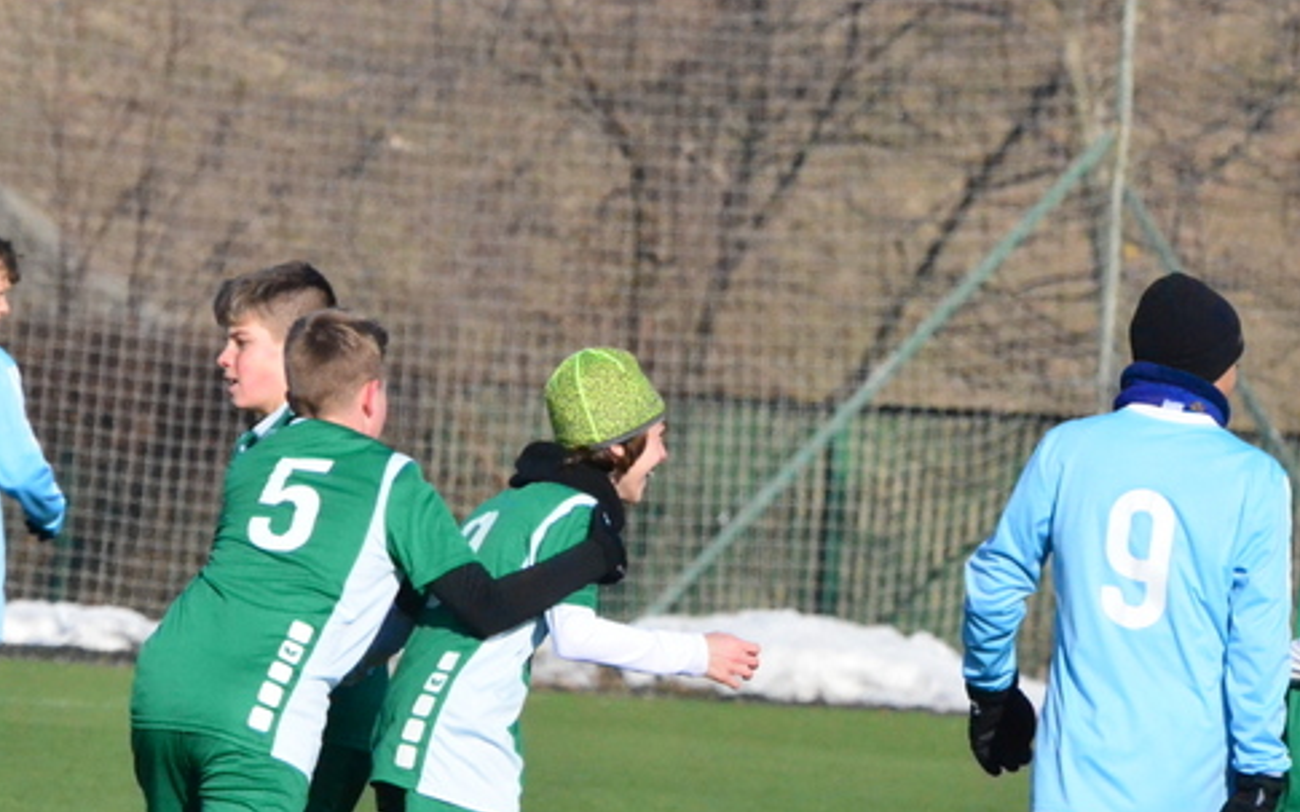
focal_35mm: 755
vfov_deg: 1.7
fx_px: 26746
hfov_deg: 2.8
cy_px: 651
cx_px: 579
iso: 6400
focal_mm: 300
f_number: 11
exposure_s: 1/8000
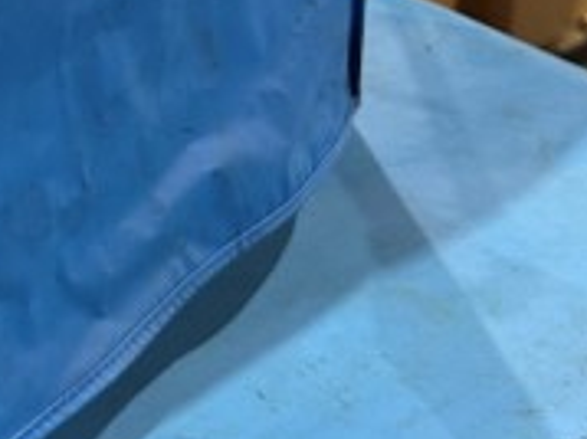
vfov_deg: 13.4
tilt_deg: -17.5
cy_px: -252
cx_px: -128
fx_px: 1745
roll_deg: -0.5
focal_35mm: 103
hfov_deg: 18.1
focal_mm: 6.86
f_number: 1.78
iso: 250
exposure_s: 1/60
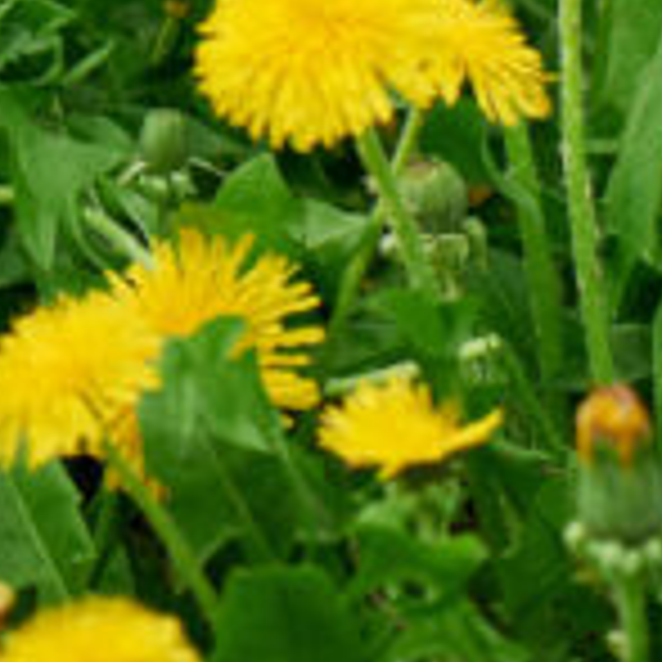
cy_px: -484
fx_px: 10083
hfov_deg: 3.7
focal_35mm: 466
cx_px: 1693
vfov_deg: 3.7
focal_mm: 105
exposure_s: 1/320
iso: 320
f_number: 6.3
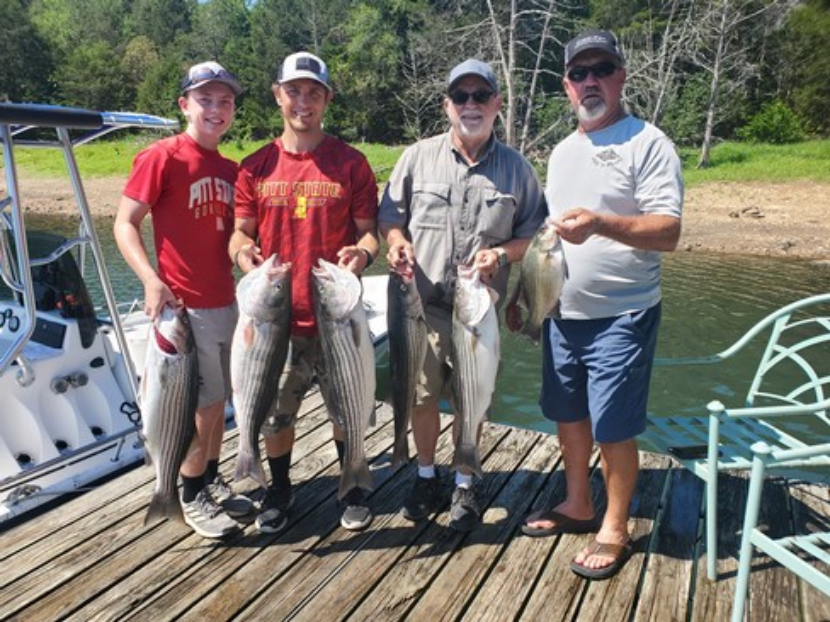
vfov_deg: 53.1
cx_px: 415
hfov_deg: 67.3
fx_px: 623
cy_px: 311
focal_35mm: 26
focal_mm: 4.3
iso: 50
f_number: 2.4
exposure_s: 1/779
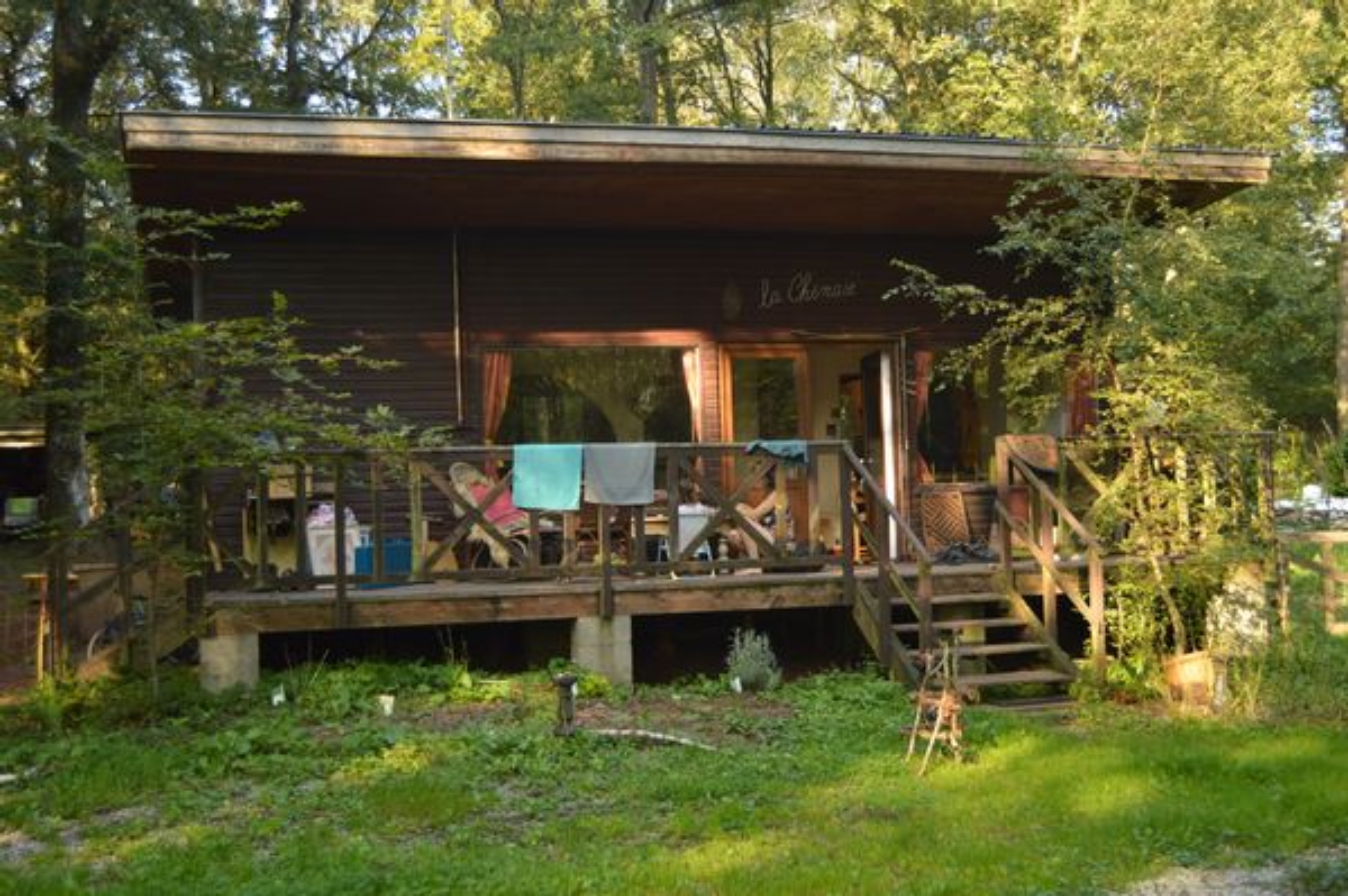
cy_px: 448
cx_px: 674
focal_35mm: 39
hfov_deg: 49.6
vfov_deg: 34.2
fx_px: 1459
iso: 200
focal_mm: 26
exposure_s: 1/125
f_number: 4
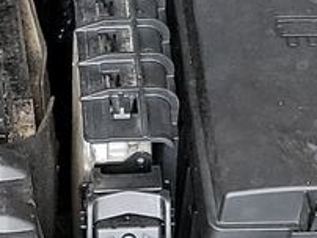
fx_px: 1742
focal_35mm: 190
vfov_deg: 7.7
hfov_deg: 8.7
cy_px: 330
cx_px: -614
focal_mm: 6.7
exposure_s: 1/59
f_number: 1.8
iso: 231
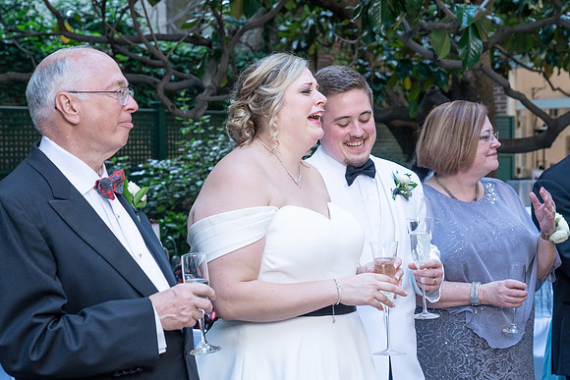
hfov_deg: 27.1
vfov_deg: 18.3
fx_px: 1180
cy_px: 178
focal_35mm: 74
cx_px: 245
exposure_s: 1/250
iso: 1250
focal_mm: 65
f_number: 5.6
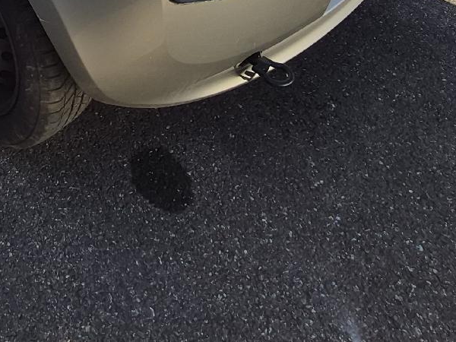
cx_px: 36
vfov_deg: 29.6
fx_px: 514
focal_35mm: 39
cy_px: -101
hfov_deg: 43.3
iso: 40
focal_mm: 1.74
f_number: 2.2
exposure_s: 1/1111
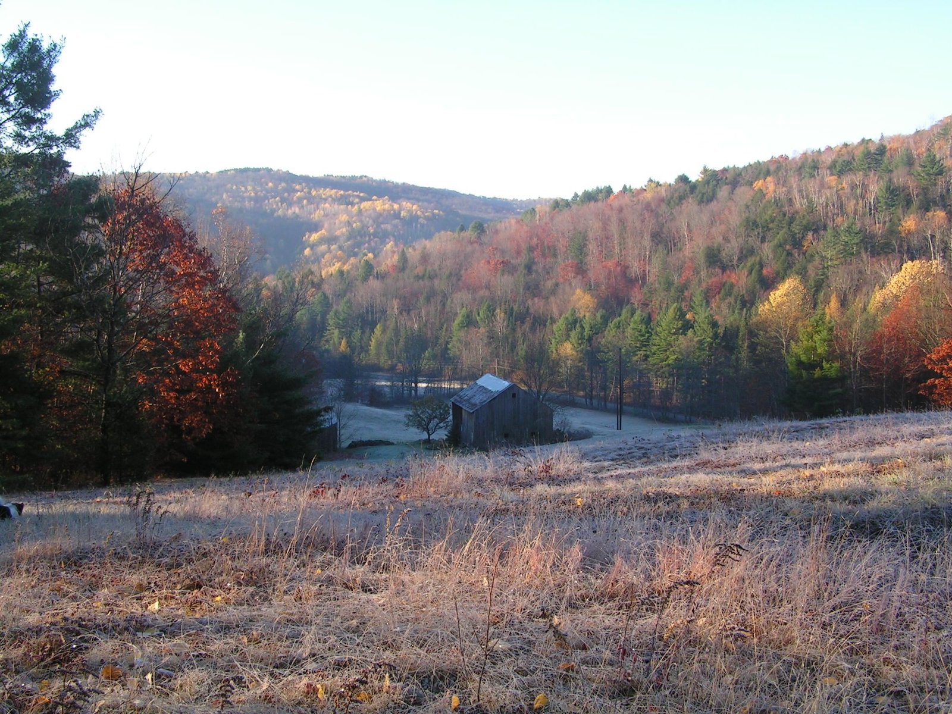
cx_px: 476
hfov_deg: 49.0
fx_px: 1045
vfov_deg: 37.7
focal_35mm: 38
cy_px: 357
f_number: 5.6
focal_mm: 6.3
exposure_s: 1/80
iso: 50
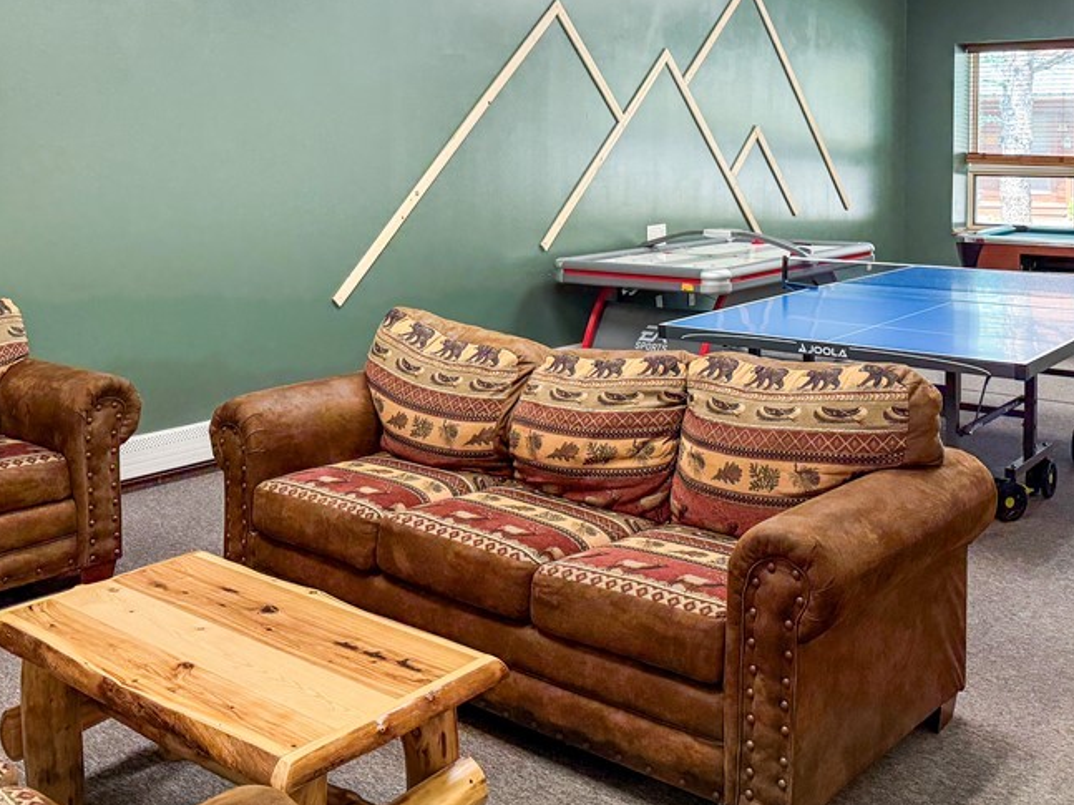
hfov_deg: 48.9
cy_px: 202
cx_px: 579
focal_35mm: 38
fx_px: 1179
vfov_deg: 36.8
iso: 160
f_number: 1.8
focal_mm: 6.76
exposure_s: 1/120
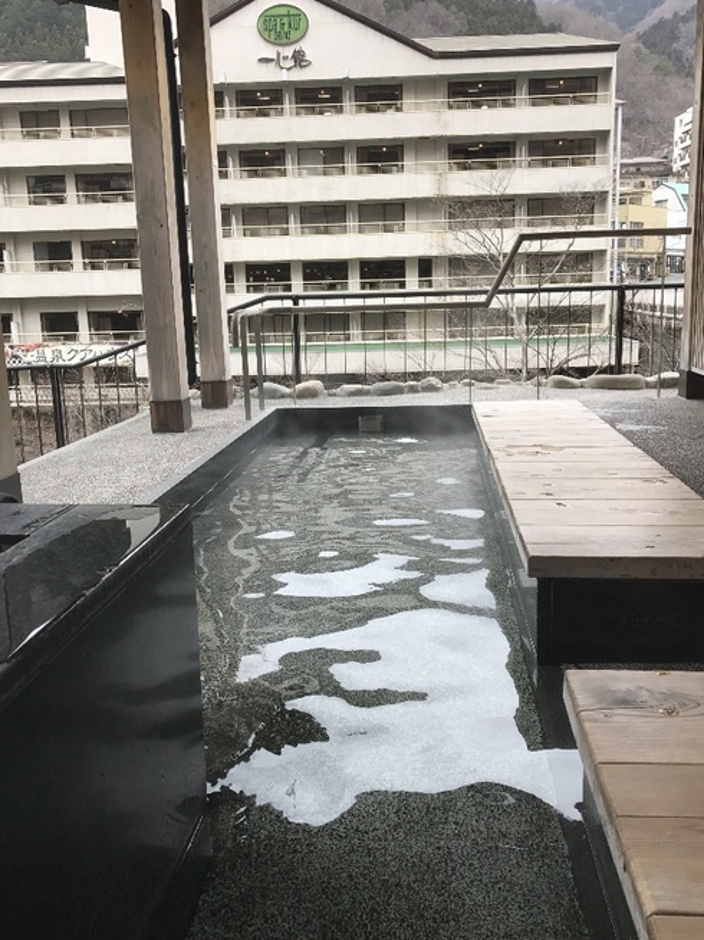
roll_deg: +1.9
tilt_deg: -10.6
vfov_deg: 56.8
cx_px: 365
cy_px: 478
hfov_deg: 44.1
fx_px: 868
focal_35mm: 32
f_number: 1.8
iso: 20
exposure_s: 1/193
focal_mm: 3.99
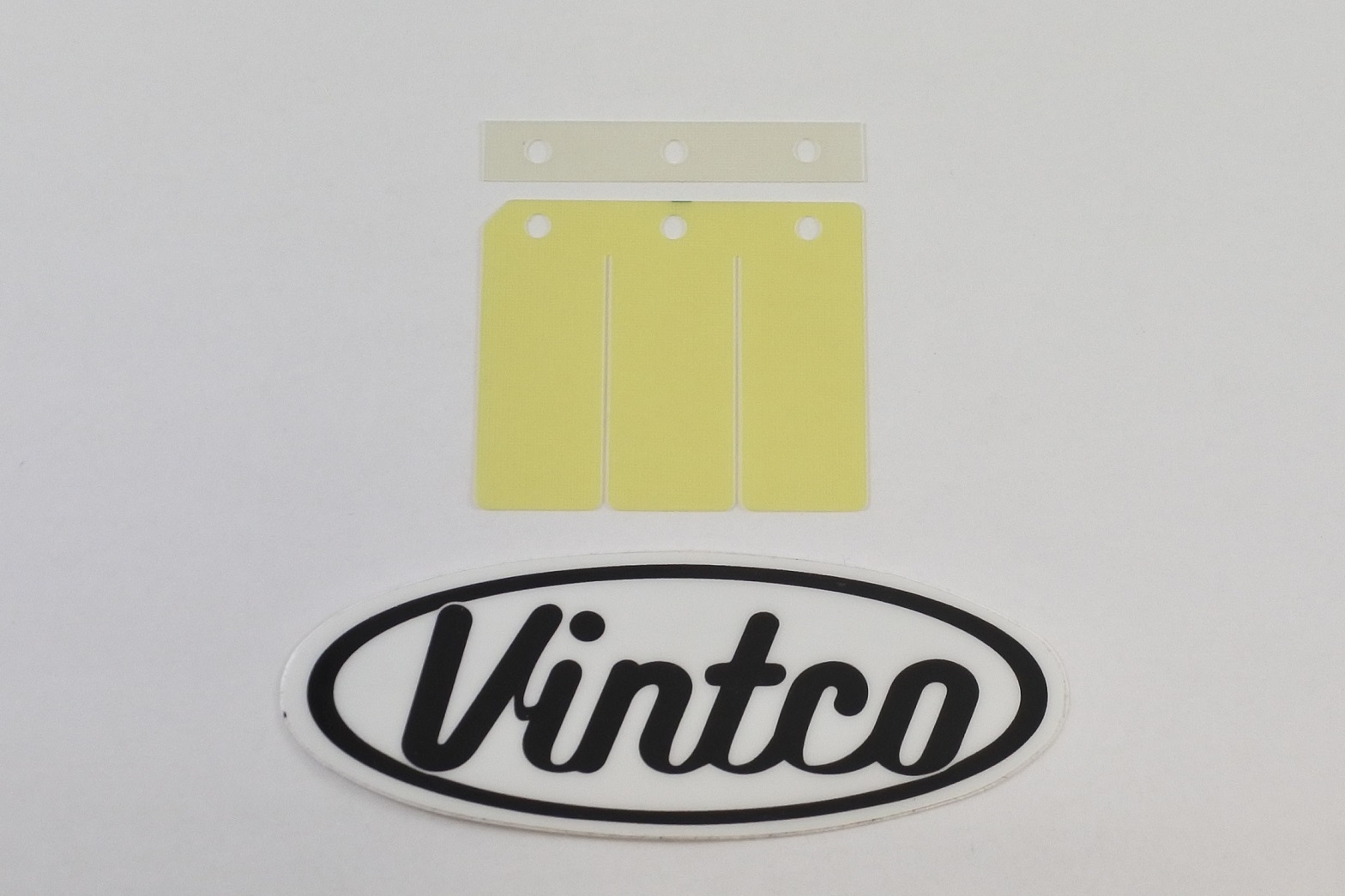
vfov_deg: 42.3
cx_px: 672
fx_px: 1158
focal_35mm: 31
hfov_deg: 60.3
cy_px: 448
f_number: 3.8
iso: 400
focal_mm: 11.6
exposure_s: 1/250
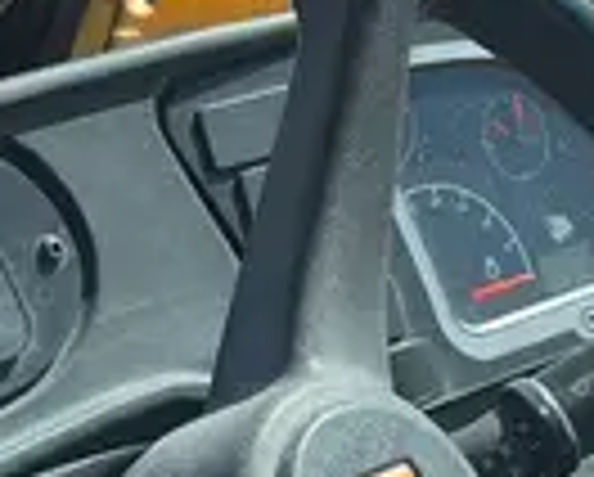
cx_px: 374
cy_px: 286
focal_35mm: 141
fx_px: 2482
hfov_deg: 13.6
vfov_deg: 11.0
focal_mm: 5.1
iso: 50
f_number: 1.6
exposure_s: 1/1325
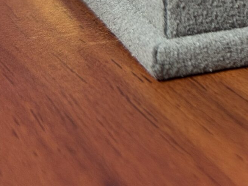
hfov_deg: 9.8
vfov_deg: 7.6
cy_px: -154
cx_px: 485
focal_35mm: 188
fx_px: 1346
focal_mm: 6.76
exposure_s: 1/105
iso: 100
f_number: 1.78
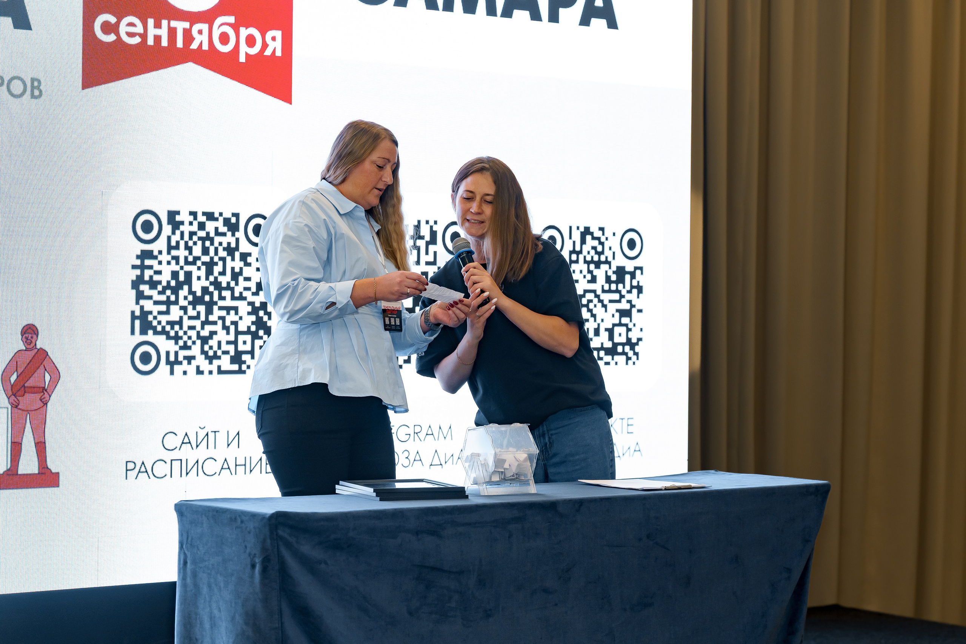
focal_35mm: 80
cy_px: 322
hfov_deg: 25.3
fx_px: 2149
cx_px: 483
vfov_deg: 17.0
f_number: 4
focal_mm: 76
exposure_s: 1/125
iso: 1000
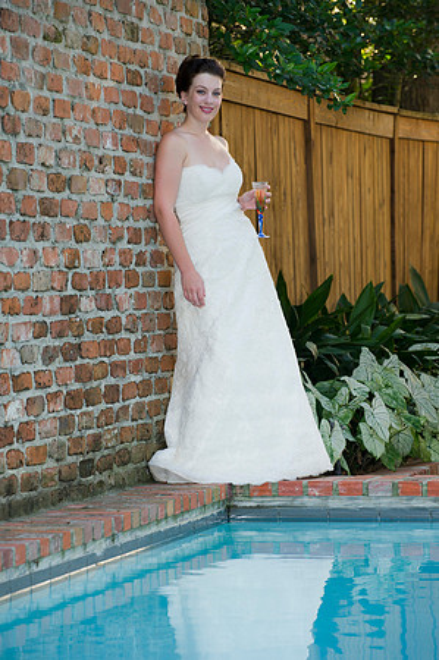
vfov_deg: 13.3
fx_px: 2842
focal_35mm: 155
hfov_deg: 8.8
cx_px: 220
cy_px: 330
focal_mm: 155
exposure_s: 1/50
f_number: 5
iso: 400
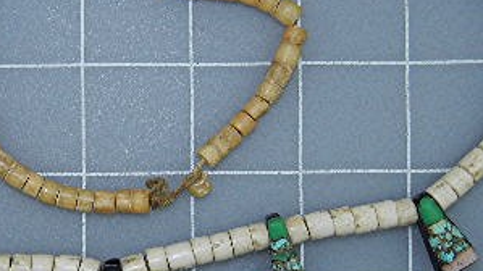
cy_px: 136
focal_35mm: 70
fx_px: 896
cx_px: 150
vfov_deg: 17.2
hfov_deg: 29.9
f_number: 3.5
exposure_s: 1/30
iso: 200
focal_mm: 5.4
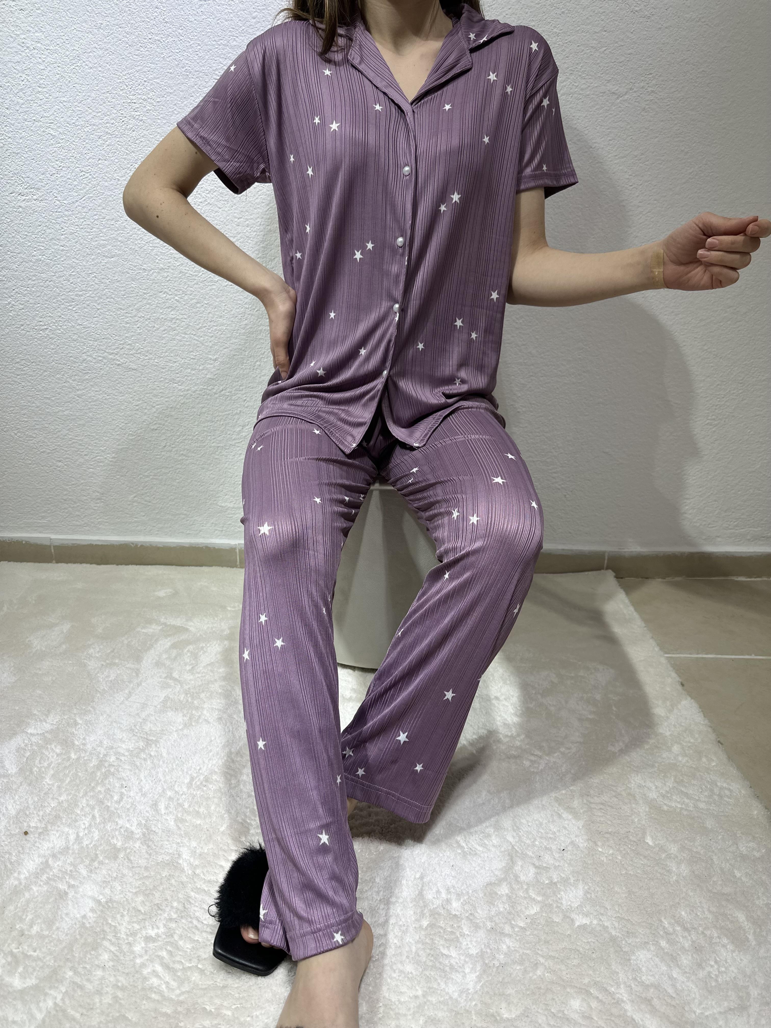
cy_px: 514
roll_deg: -1.5
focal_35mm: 24
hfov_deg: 56.8
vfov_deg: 71.6
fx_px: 713
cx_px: 386
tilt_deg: -19.7
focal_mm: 6.86
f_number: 1.78
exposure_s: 1/379
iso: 80
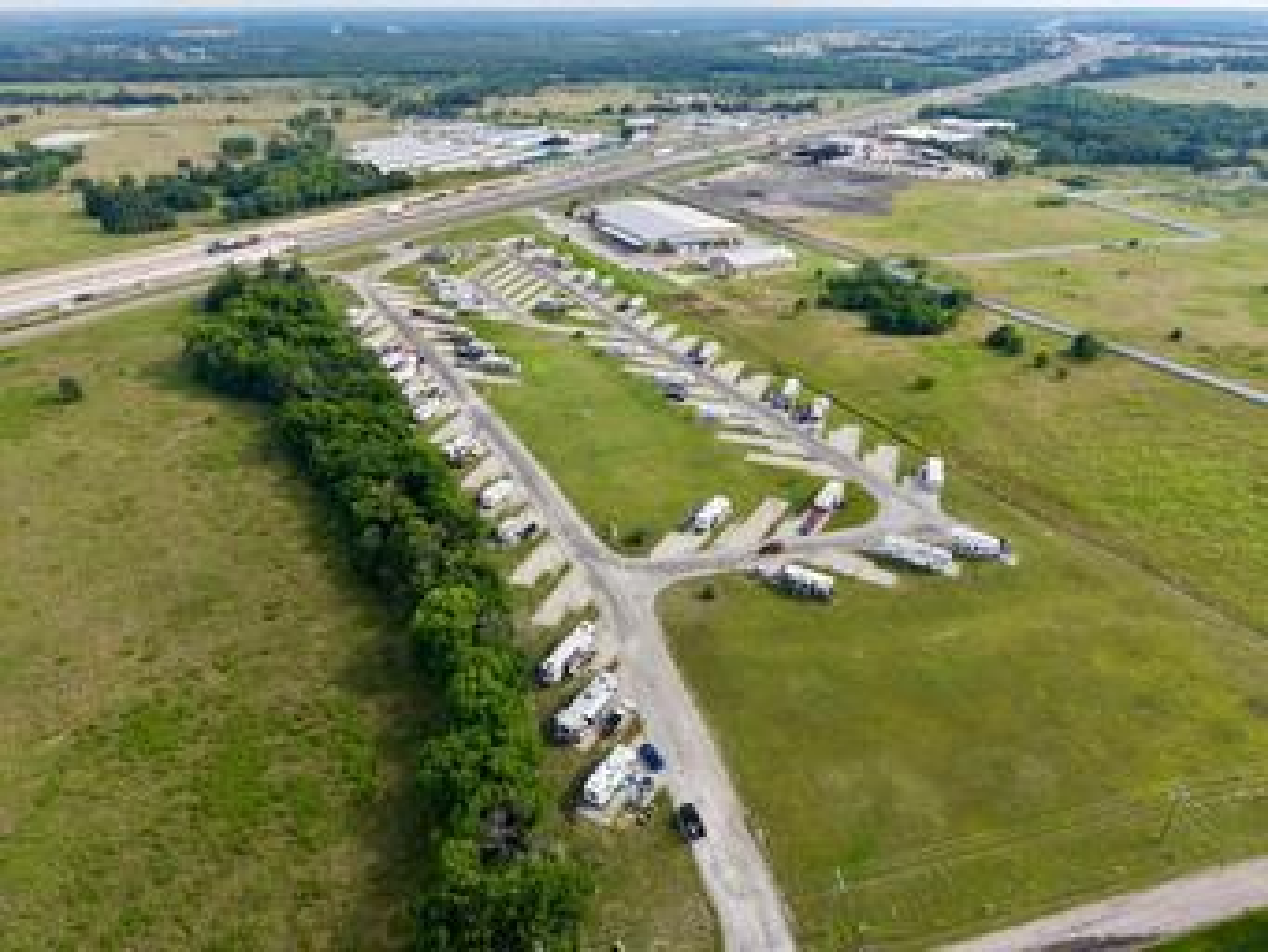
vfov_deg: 56.8
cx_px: 634
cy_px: 476
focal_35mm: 24
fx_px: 879
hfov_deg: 71.6
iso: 170
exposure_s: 1/2000
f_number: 1.8
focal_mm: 8.67
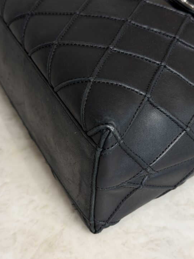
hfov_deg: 27.5
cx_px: 102
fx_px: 396
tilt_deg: -44.7
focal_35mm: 53
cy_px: 132
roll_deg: +2.5
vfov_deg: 36.2
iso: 50
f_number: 1.78
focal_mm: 6.76
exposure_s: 1/60
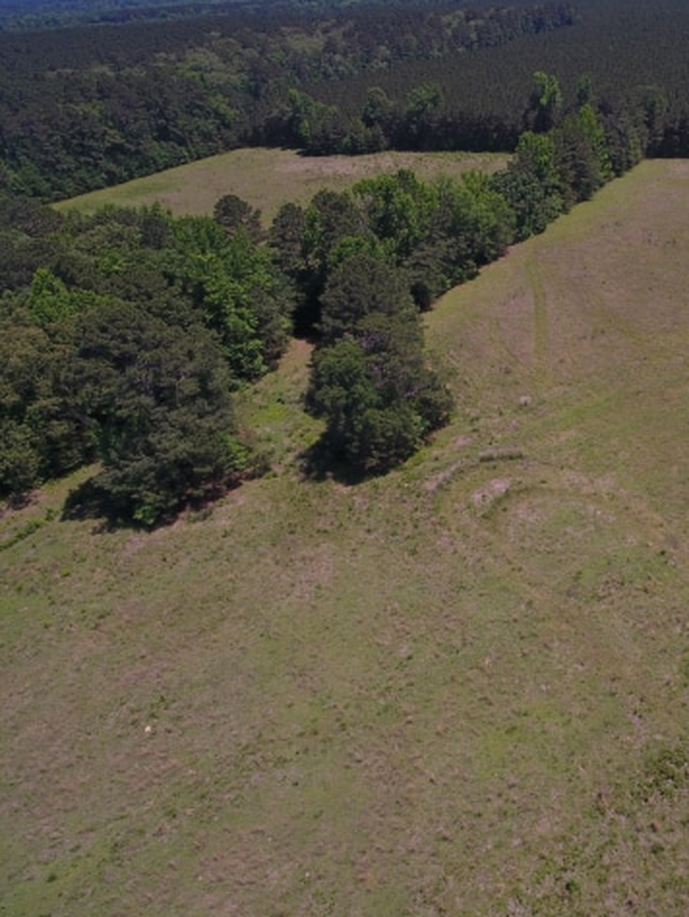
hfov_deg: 46.6
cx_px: 615
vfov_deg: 65.3
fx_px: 716
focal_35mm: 27
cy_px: 460
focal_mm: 3.61
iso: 100
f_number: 2.8
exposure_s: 1/720
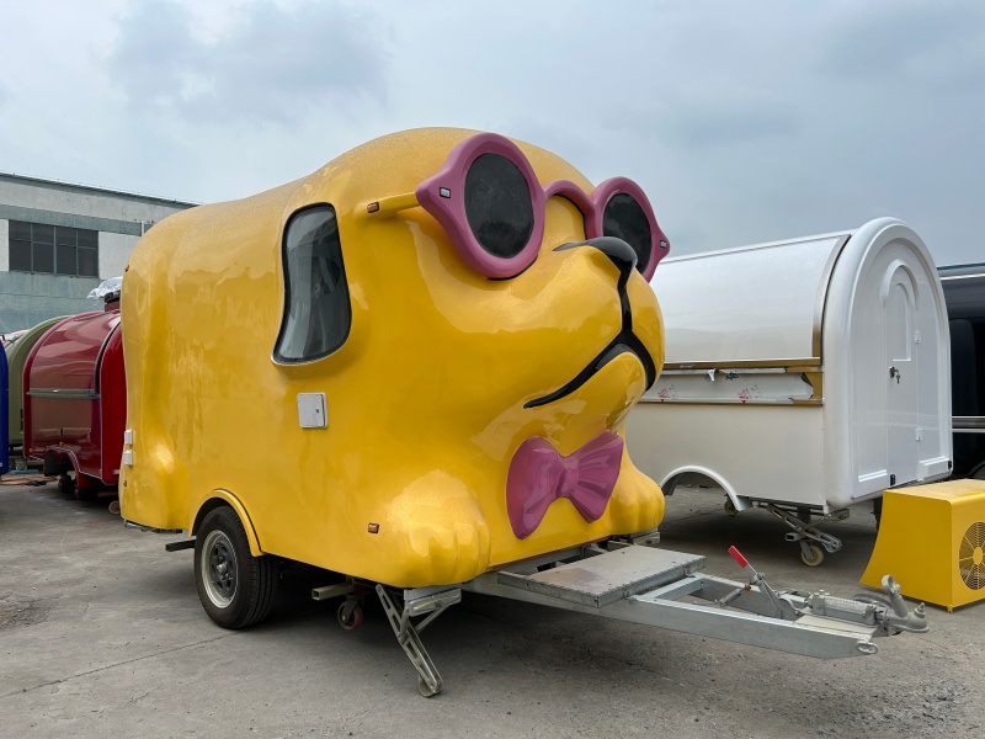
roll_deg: +1.5
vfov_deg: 53.1
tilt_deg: -0.6
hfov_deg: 67.3
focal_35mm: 26
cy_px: 370
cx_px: 492
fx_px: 740
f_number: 1.5
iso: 50
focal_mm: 5.7
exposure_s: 1/2353
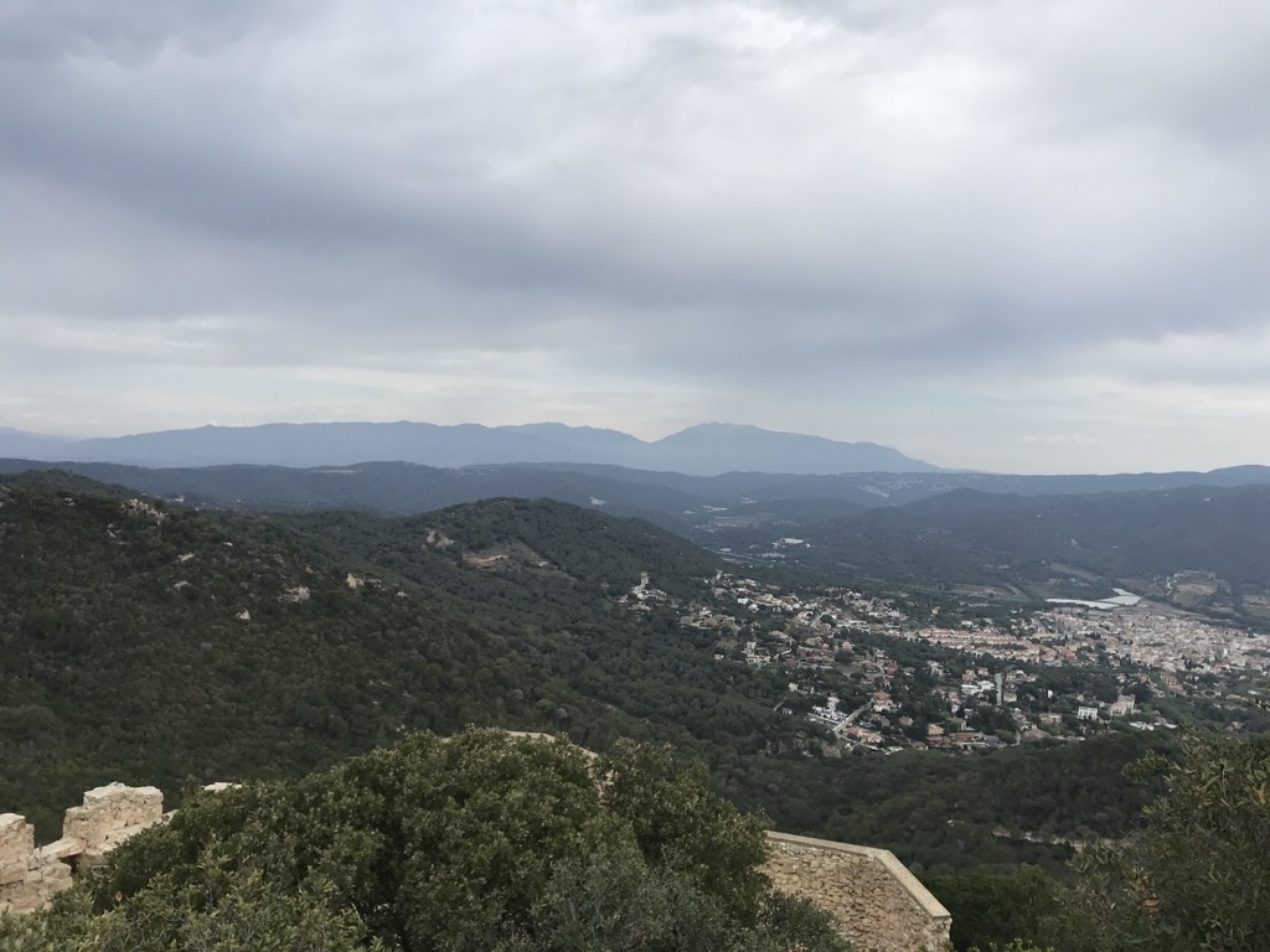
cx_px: 635
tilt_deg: -1.4
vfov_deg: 49.7
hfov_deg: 63.4
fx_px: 1027
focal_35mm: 28
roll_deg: -2.5
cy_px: 476
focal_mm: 3.99
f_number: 1.8
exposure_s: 1/2283
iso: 20
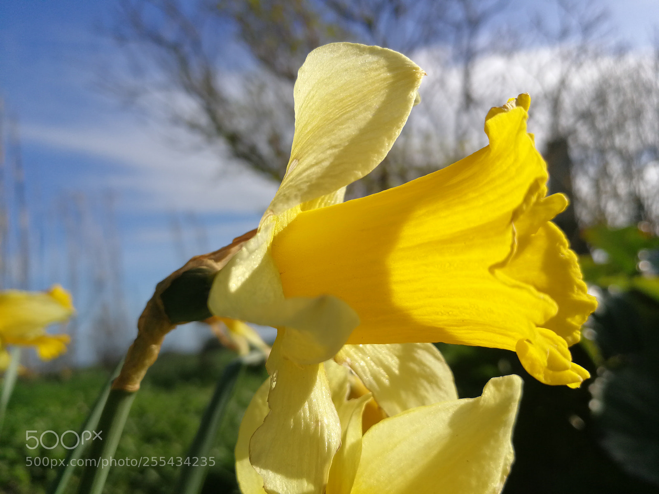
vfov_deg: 51.4
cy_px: 247
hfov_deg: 65.3
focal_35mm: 27
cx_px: 330
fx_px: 514
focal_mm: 3.95
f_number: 2.2
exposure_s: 1/1587
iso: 50
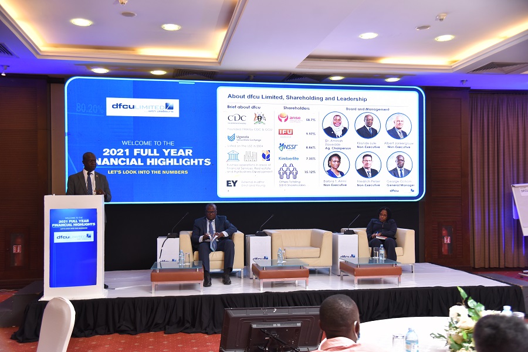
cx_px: 264
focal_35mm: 38
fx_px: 557
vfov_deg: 35.1
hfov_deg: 50.7
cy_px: 176
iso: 800
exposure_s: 1/125
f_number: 4
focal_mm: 38
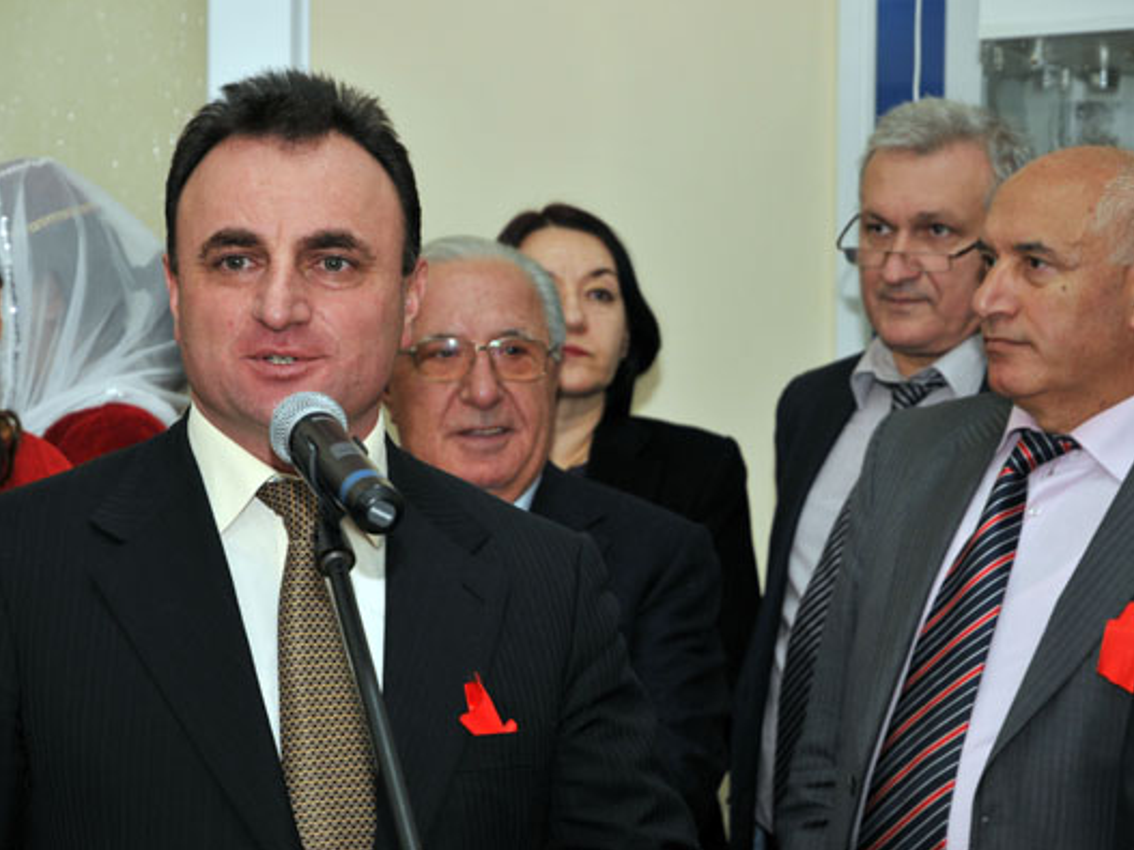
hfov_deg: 15.4
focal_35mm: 128
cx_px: 557
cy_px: 425
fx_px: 4192
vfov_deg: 11.6
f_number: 5.6
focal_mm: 78
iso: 400
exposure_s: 1/50
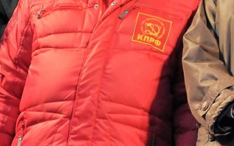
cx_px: 484
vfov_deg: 2.2
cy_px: -138
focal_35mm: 583
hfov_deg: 3.6
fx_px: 3717
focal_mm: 90
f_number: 5.3
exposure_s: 1/50
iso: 800
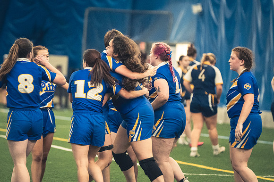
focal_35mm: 300
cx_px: 137
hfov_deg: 6.9
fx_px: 2282
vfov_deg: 4.6
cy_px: 91
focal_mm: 200
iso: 12800
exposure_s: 1/500
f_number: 2.8
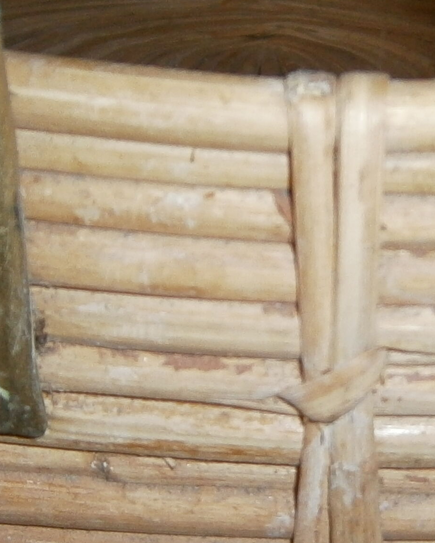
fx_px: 1529
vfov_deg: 20.1
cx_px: 310
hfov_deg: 16.1
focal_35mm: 95
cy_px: 322
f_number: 2.8
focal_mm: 4.7
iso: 125
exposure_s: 1/30
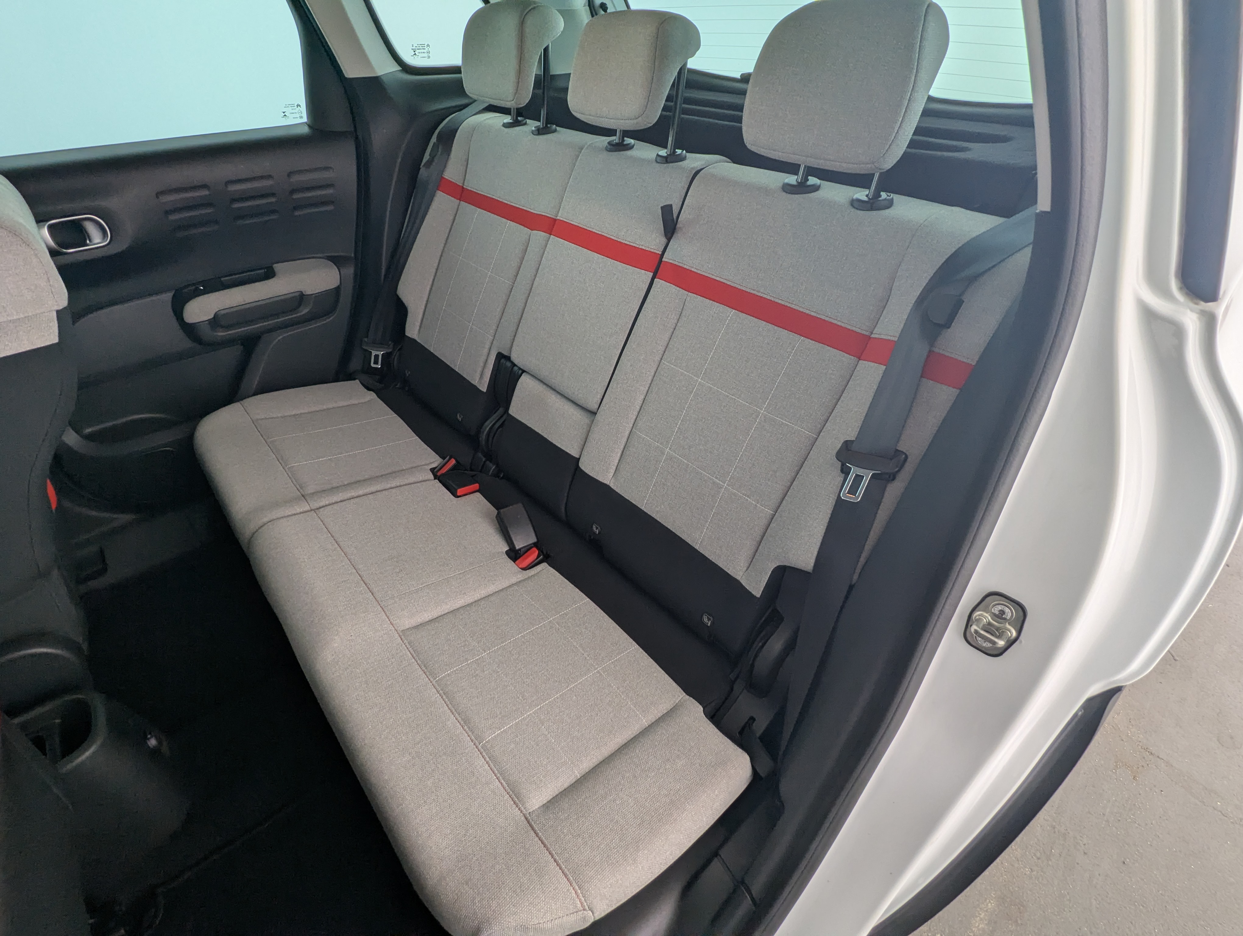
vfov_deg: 78.2
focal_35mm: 16
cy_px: 468
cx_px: 622
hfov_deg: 94.4
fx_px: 575
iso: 77
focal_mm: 2.35
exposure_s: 1/85.4
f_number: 2.2
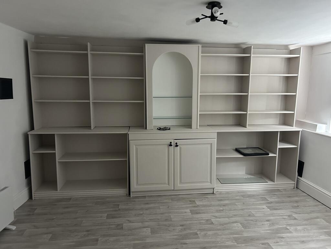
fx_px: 249
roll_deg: -0.6
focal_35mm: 26
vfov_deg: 53.1
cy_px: 124
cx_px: 166
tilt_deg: -8.4
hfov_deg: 67.3
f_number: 1.5
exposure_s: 1/40
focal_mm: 5.7
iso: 500
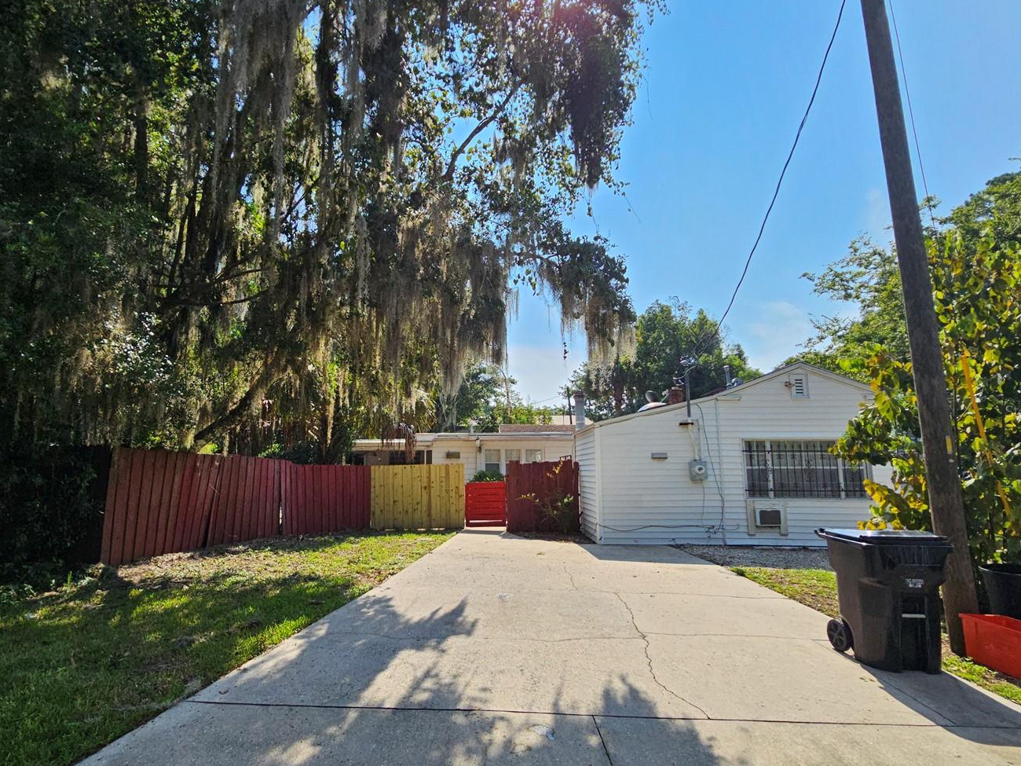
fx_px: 472
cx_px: 451
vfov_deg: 78.0
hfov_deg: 94.1
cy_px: 411
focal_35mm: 16
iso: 50
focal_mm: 2.2
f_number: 2.2
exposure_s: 1/1839
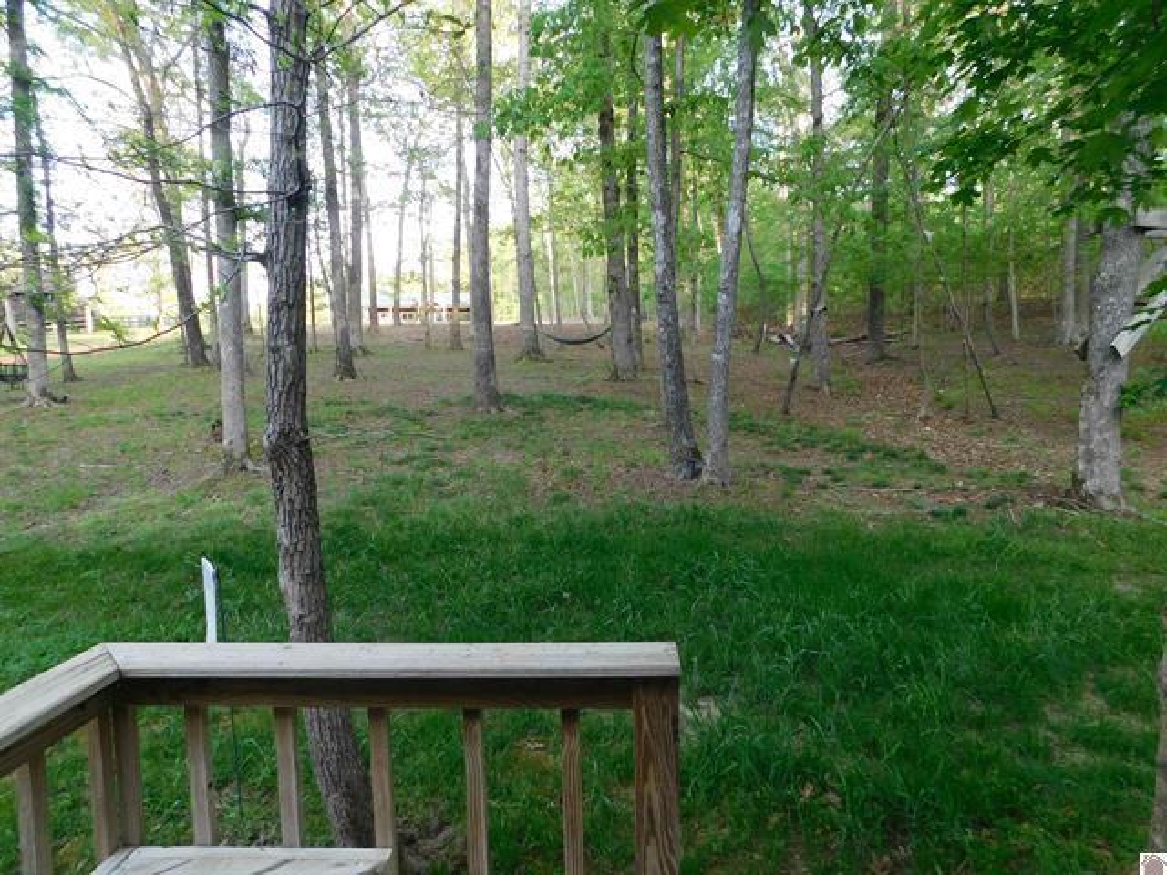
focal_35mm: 23
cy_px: 438
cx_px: 584
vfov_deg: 58.9
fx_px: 775
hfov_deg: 73.9
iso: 125
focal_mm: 4
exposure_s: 1/60
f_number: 3
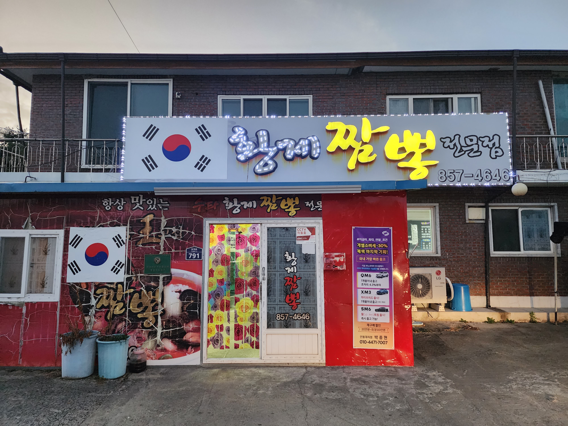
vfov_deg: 58.9
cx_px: 284
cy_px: 213
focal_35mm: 23
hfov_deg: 73.9
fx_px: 377
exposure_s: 1/120
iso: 1000
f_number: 1.8
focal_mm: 6.4
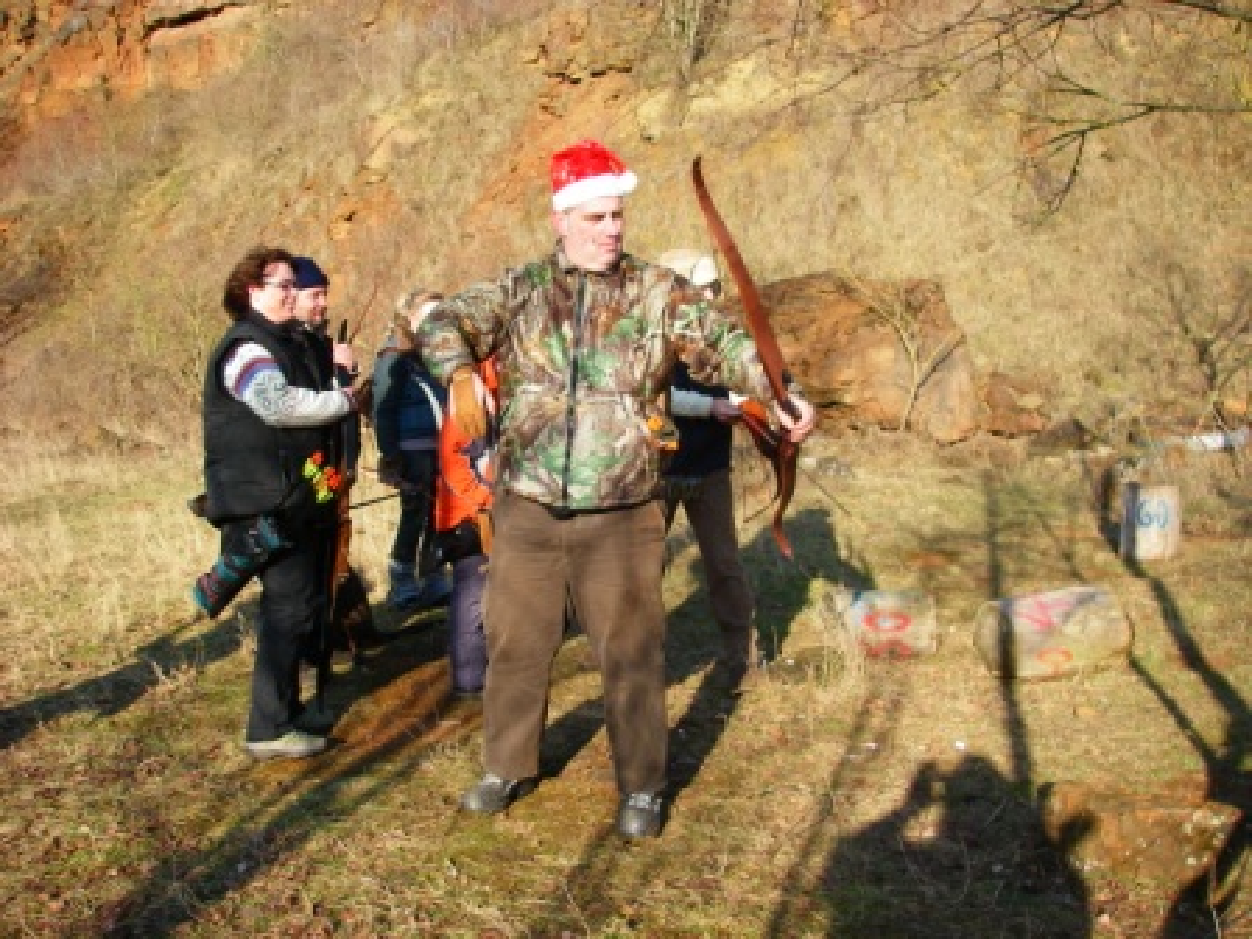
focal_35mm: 38
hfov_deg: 49.0
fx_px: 1374
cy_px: 470
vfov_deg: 37.7
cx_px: 626
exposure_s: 1/250
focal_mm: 6.3
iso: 64
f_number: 3.3
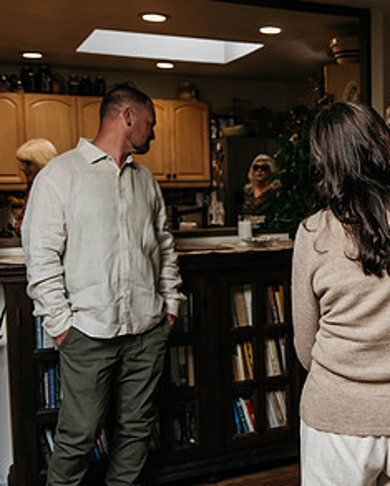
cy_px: 233
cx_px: 378
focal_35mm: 52
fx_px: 749
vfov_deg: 36.0
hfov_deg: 27.7
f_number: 2.8
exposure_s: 1/400
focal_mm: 28
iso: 1000
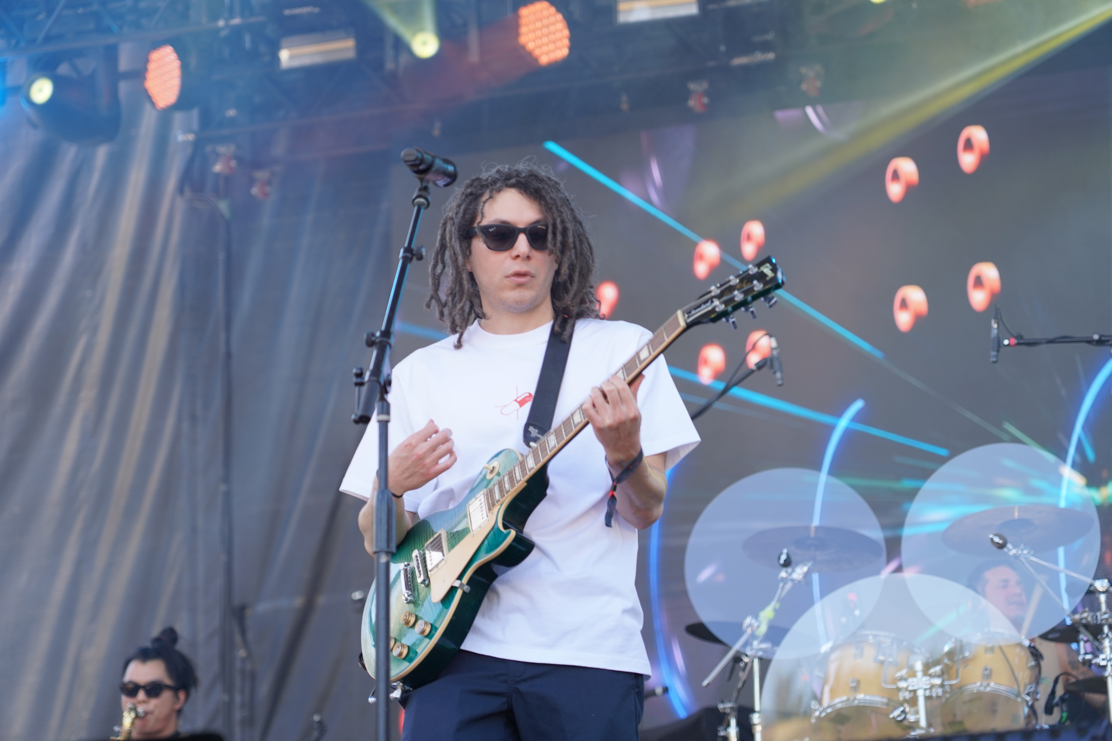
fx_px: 2965
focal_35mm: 96
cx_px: 556
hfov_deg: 21.2
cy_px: 370
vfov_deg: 14.3
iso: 200
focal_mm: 96
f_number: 4
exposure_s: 1/160
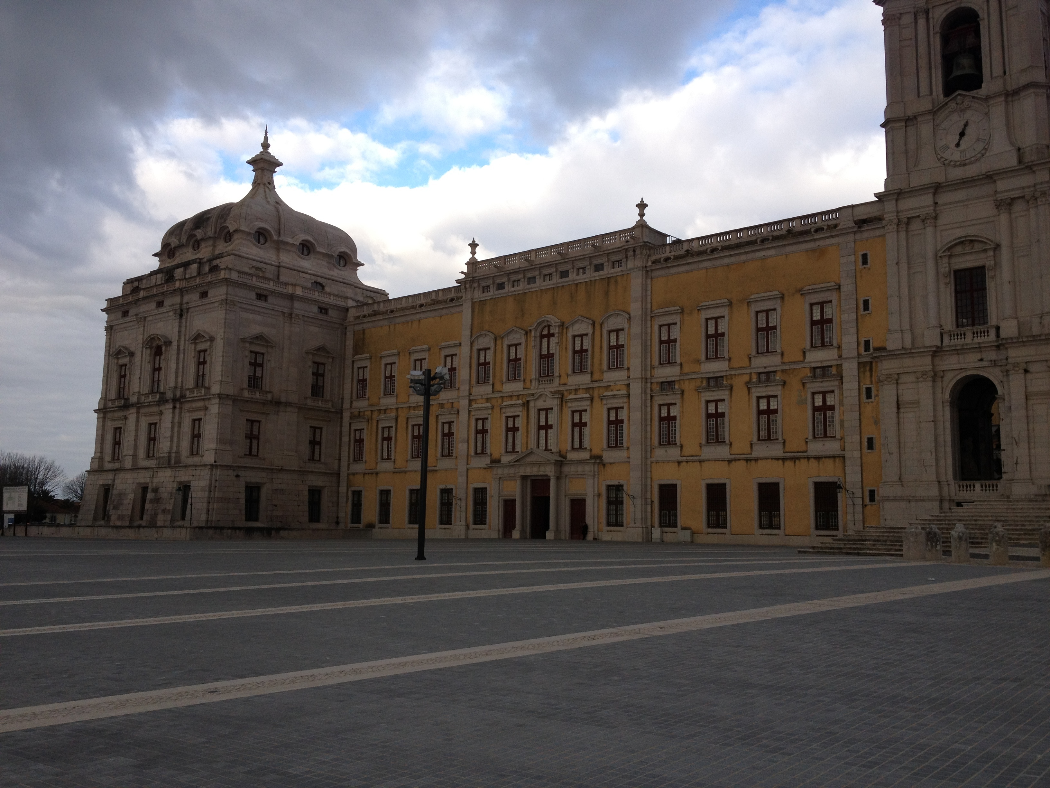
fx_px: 1062
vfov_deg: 40.7
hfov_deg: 52.6
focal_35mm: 35
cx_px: 525
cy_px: 394
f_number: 2.4
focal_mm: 4.28
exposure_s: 1/541
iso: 64
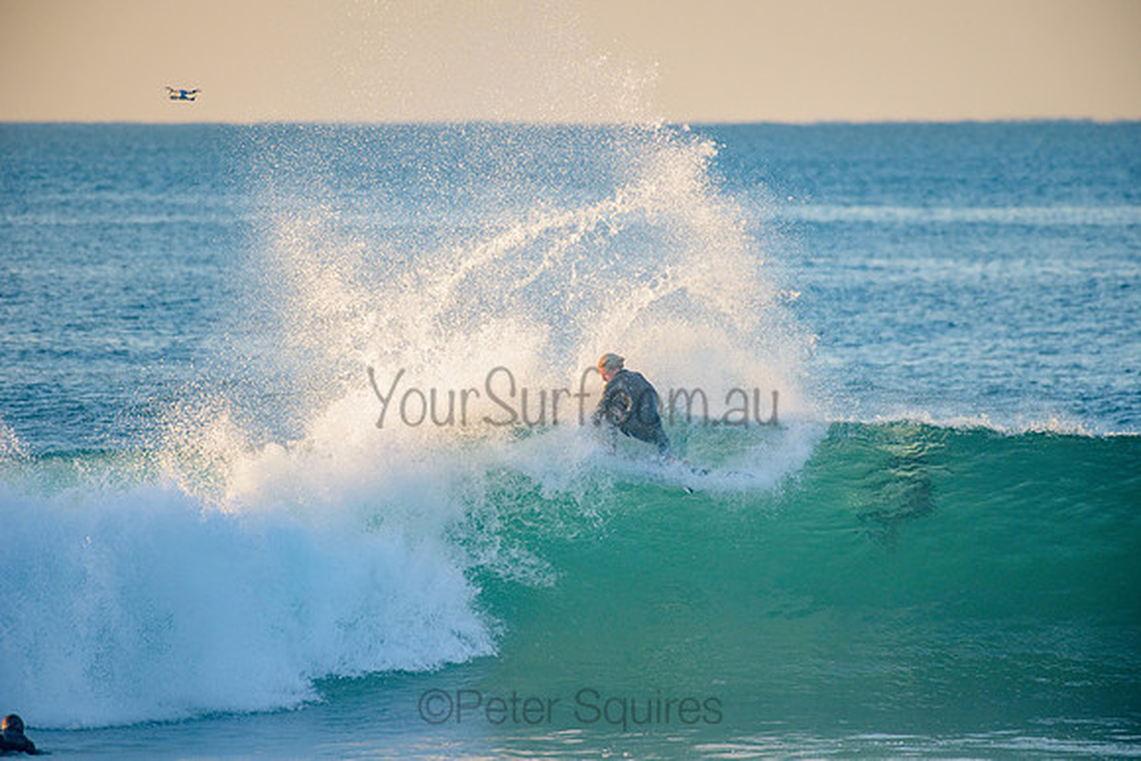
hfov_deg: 4.1
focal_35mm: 500
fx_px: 15850
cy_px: 380
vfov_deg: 2.8
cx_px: 570
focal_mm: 500
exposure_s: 1/1250
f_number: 5.6
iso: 640
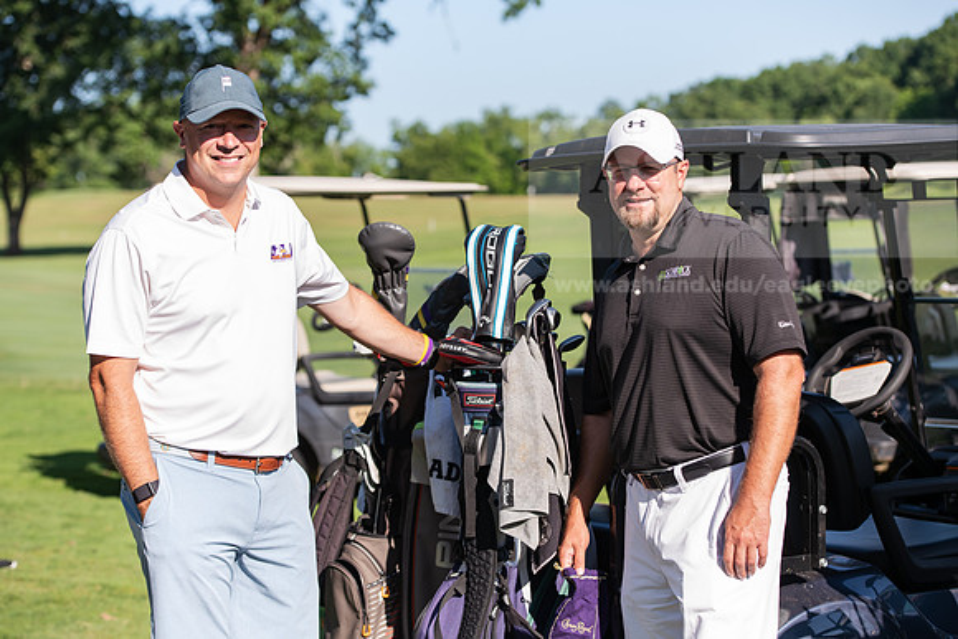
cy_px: 320
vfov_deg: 16.1
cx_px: 479
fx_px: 2262
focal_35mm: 85
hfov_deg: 23.9
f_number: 4
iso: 100
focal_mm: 85
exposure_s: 1/500
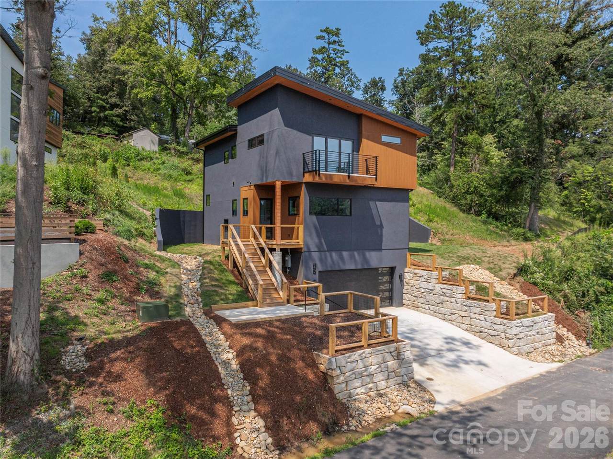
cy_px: 230
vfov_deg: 56.8
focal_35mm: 24
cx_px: 306
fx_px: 425
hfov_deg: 71.6
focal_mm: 12.29
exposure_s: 1/6400
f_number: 2.8
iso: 400
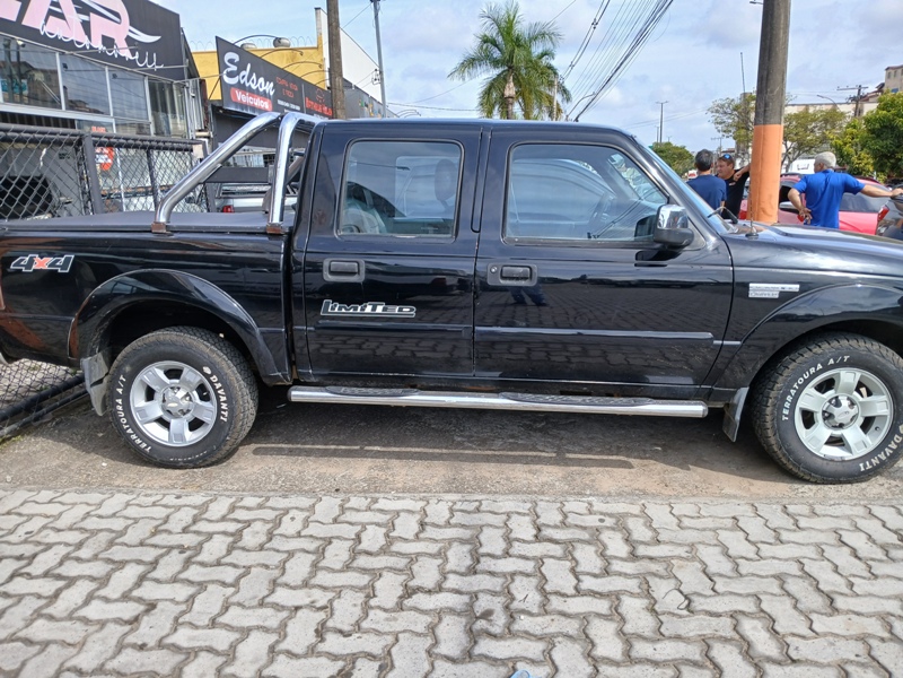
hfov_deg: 67.3
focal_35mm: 26
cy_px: 339
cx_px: 452
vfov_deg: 53.1
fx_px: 678
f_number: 1.8
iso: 20
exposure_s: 1/258
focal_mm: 3.98
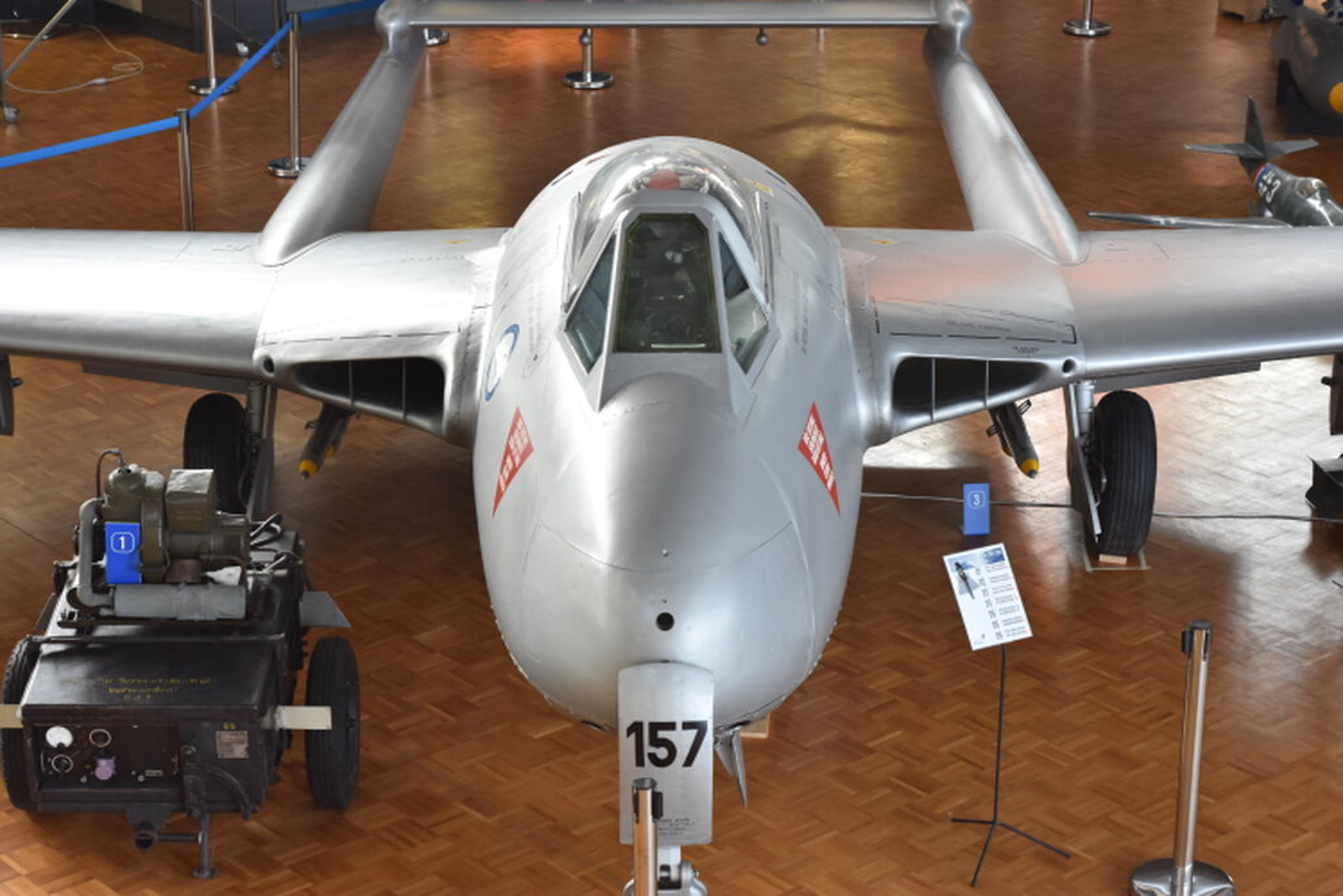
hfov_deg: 27.0
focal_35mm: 75
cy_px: 448
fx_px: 2798
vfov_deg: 18.2
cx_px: 672
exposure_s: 1/100
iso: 1000
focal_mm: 50
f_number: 5
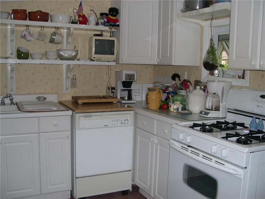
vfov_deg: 37.7
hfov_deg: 49.0
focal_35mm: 38
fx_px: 291
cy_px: 100
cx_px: 132
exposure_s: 1/60
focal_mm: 8
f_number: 2.8
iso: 100
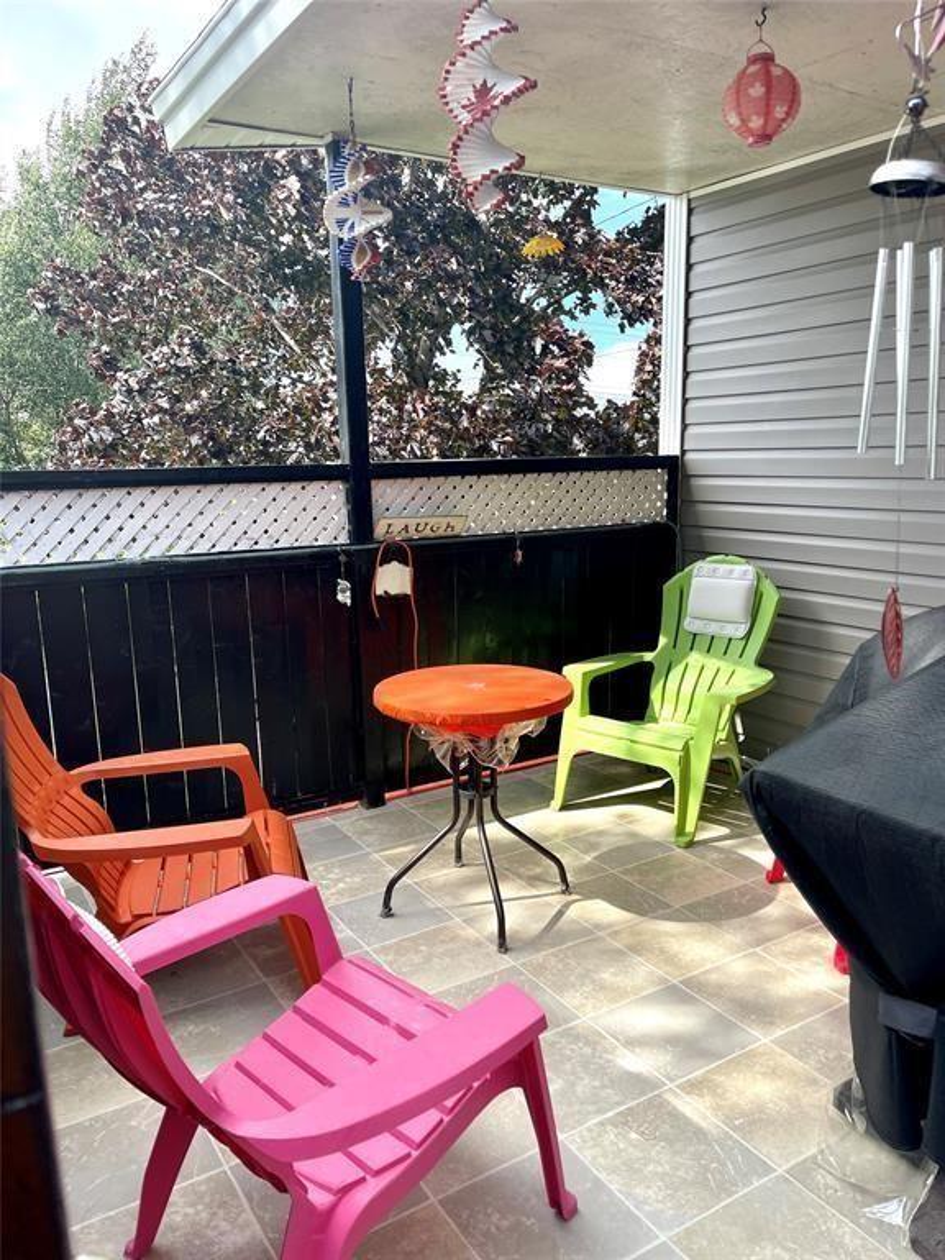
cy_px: 630
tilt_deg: -10.2
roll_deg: +0.5
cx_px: 472
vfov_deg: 67.3
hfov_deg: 53.1
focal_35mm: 26
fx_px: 946
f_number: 1.6
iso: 50
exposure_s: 1/969
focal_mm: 5.1
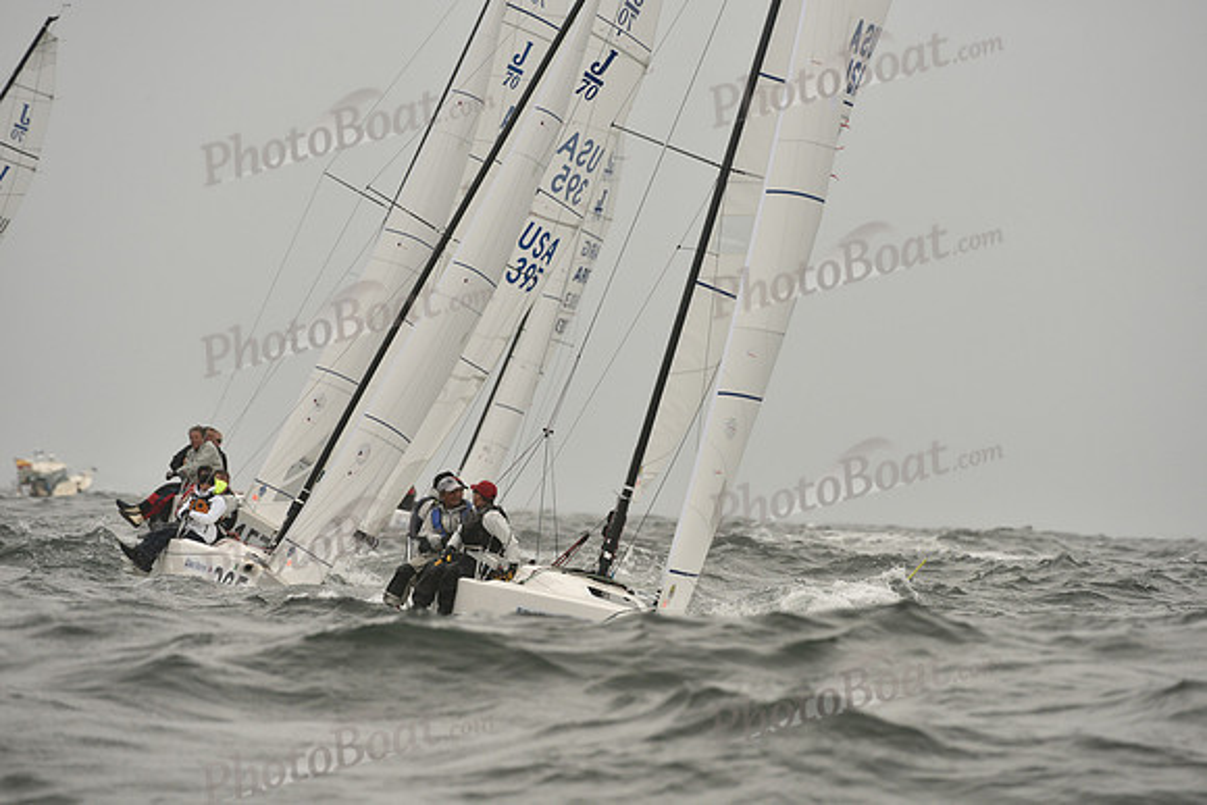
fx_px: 13414
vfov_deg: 3.4
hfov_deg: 5.2
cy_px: 402
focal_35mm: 400
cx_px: 604
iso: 400
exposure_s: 1/1250
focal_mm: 400
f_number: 7.1
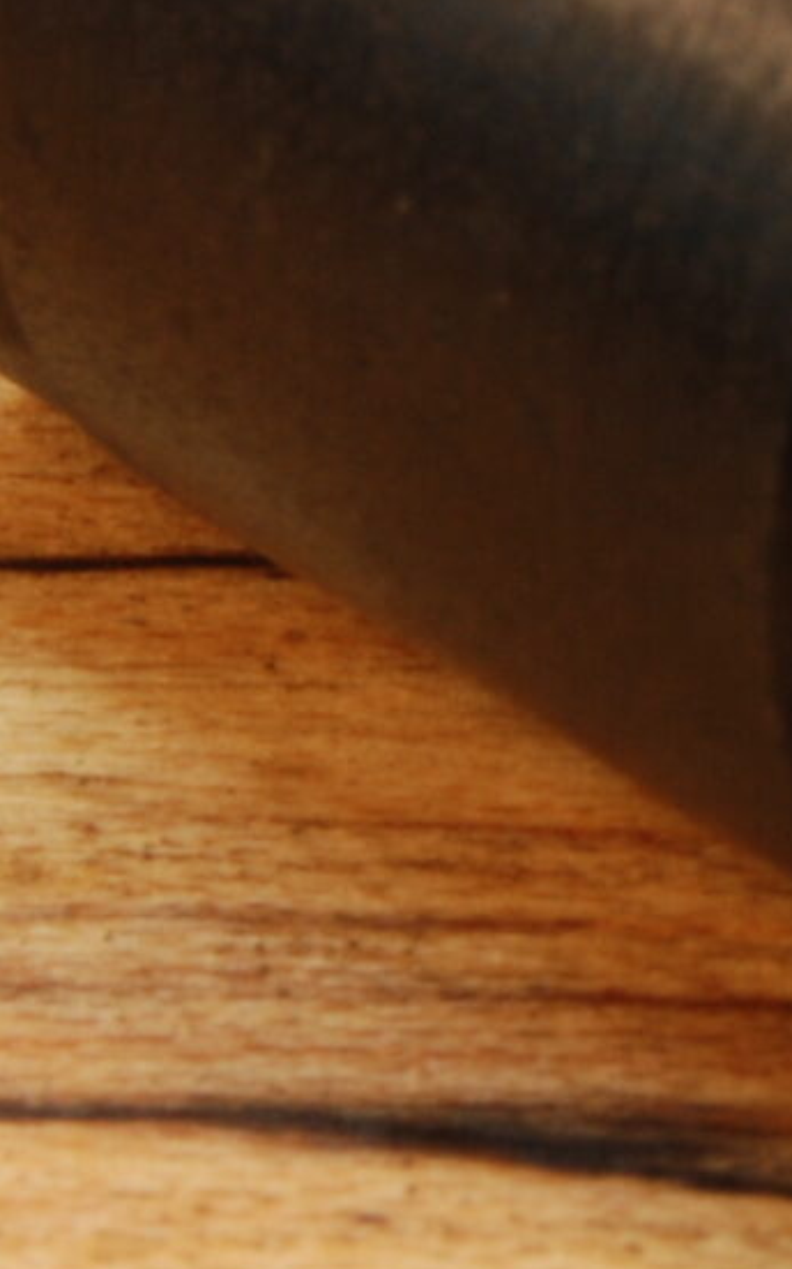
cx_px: 1029
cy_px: 216
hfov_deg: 3.3
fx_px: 13527
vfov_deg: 5.4
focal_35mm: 391
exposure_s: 1/13
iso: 200
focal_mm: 55
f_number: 20
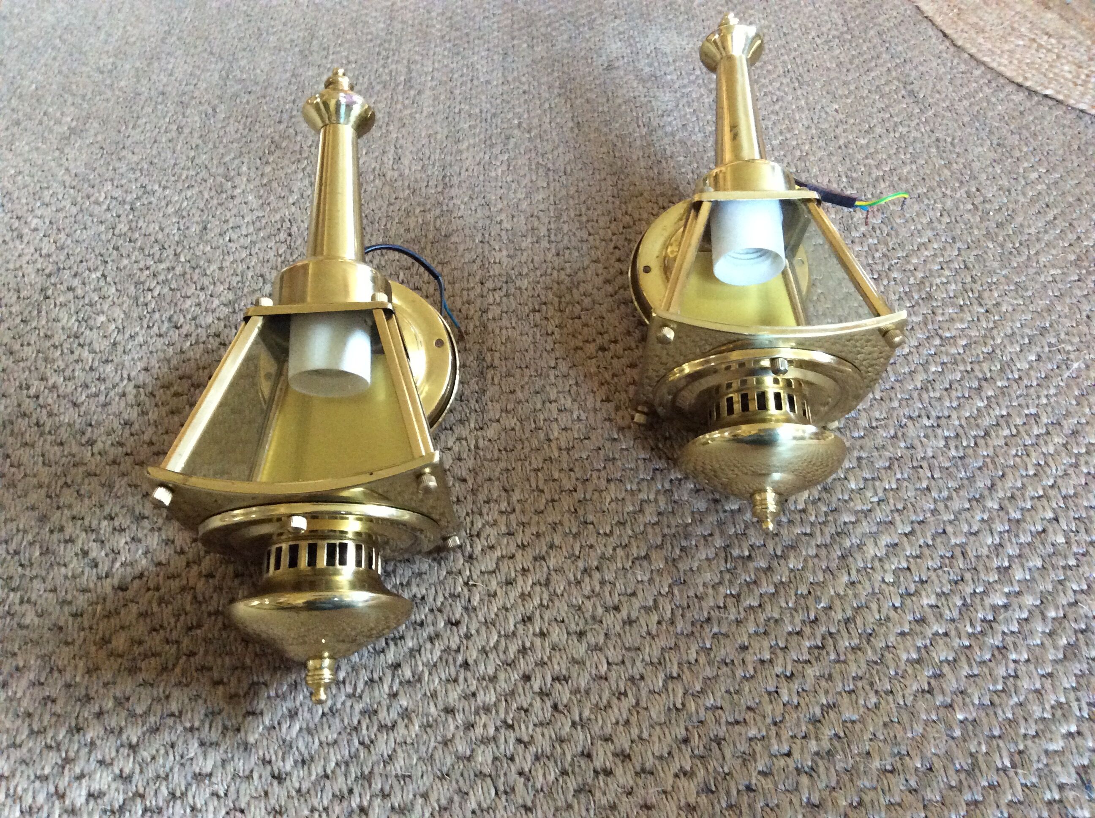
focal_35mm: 32
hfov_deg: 56.9
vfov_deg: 44.1
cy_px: 409
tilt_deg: -47.3
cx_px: 548
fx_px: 1011
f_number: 2.4
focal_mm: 3.3
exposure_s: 1/20
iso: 320
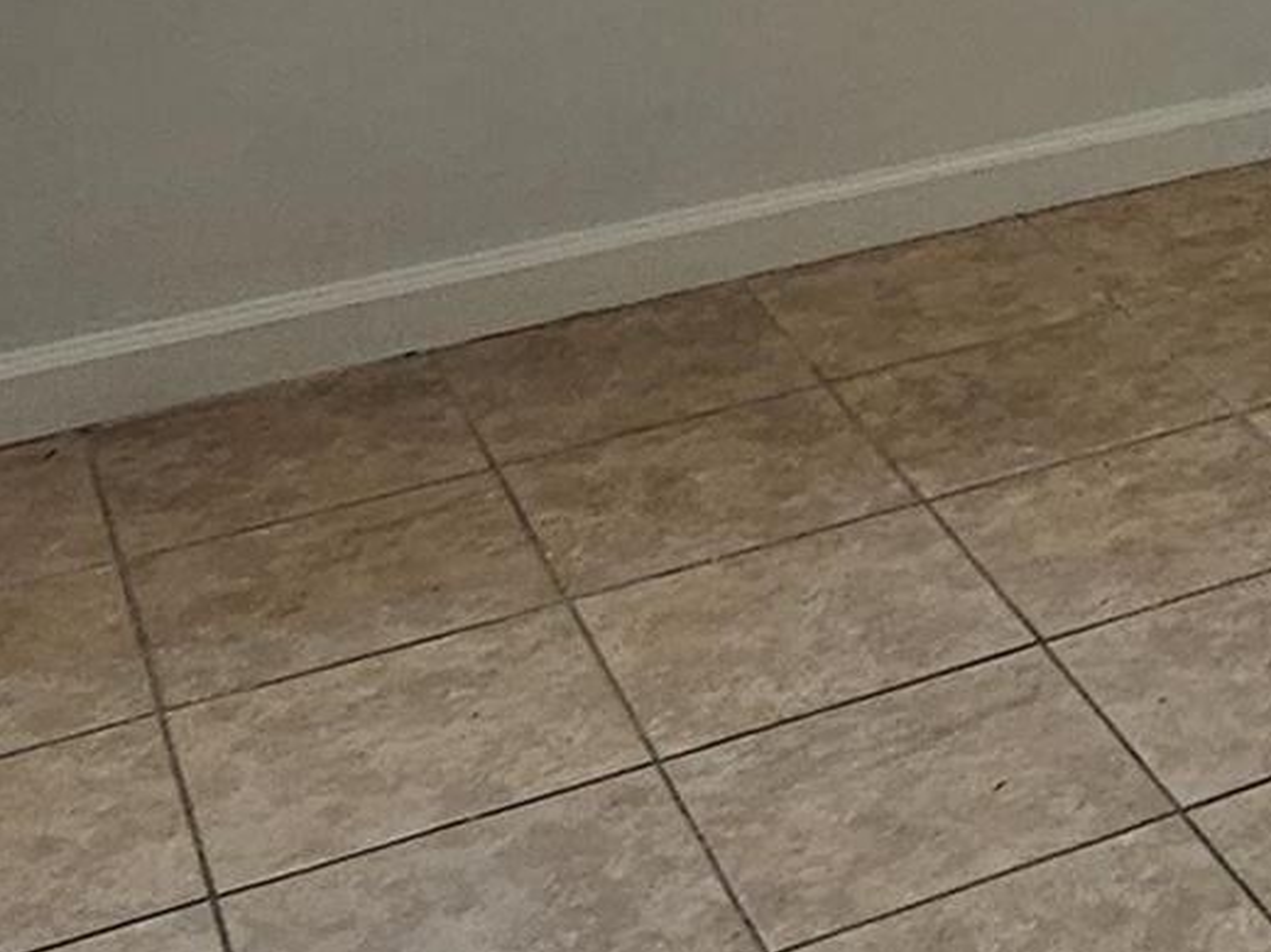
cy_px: -560
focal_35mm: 77
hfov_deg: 21.1
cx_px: 1954
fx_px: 2827
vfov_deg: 16.9
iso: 125
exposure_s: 1/60
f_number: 2.2
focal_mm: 2.2
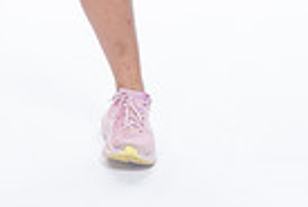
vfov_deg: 6.9
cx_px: 13
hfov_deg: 10.7
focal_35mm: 190
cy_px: -261
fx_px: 1629
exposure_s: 1/250
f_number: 5.6
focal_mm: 58
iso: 400
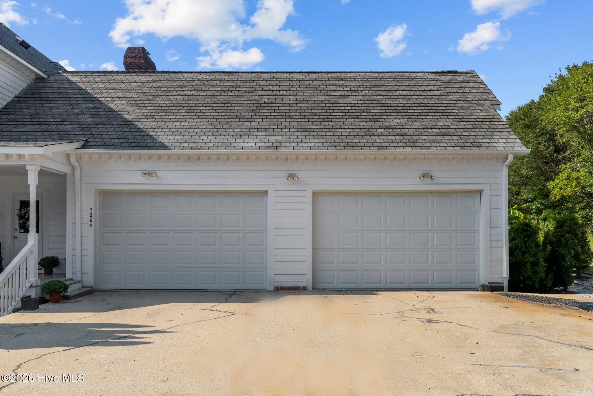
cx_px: 296
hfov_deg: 67.4
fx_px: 445
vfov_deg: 48.0
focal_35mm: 27
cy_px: 198
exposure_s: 1/640
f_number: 8
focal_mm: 27
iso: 250
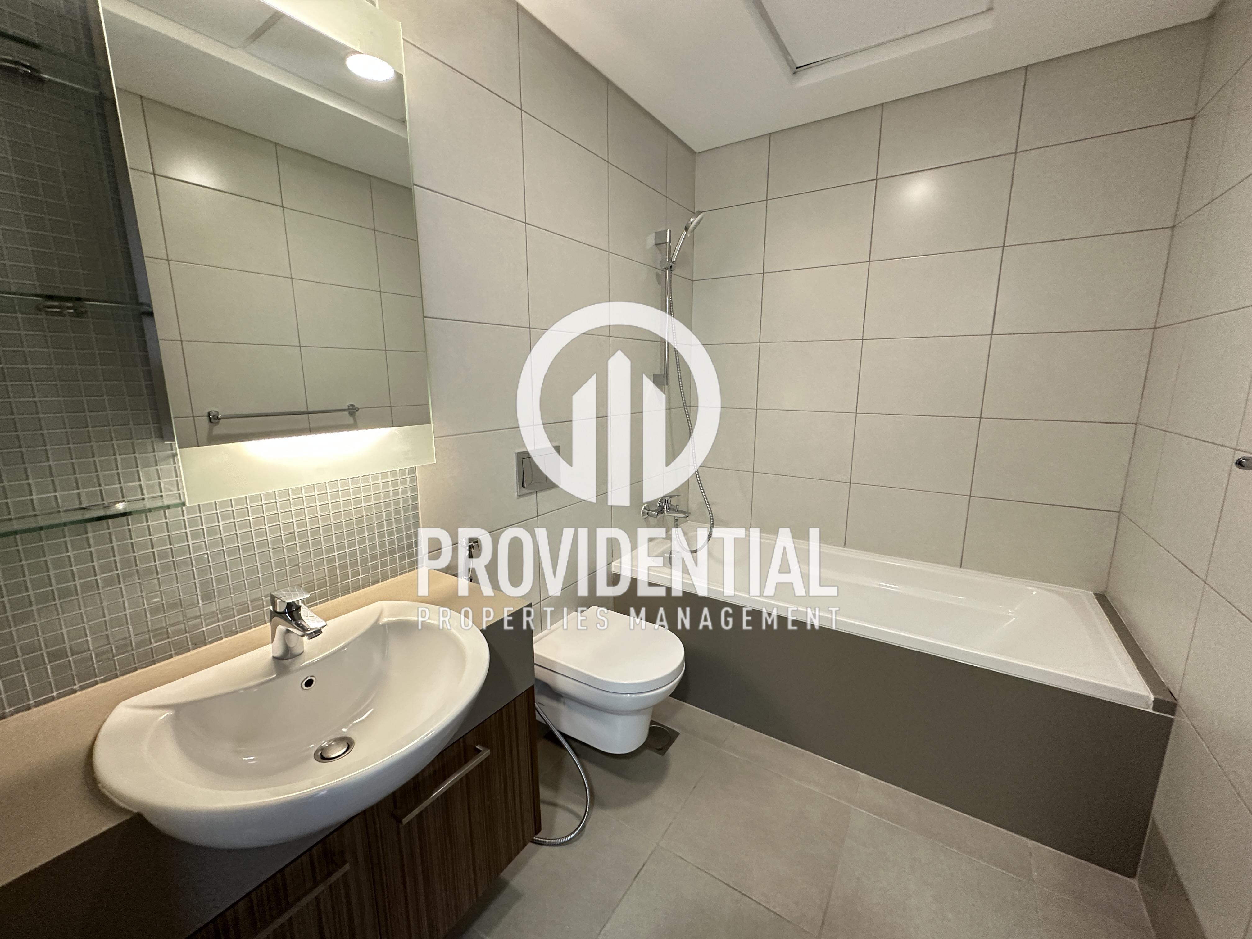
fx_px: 506
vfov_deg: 85.7
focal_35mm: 14
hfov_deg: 102.1
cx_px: 626
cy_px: 470
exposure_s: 1/50
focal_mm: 2.22
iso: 400
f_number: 2.2
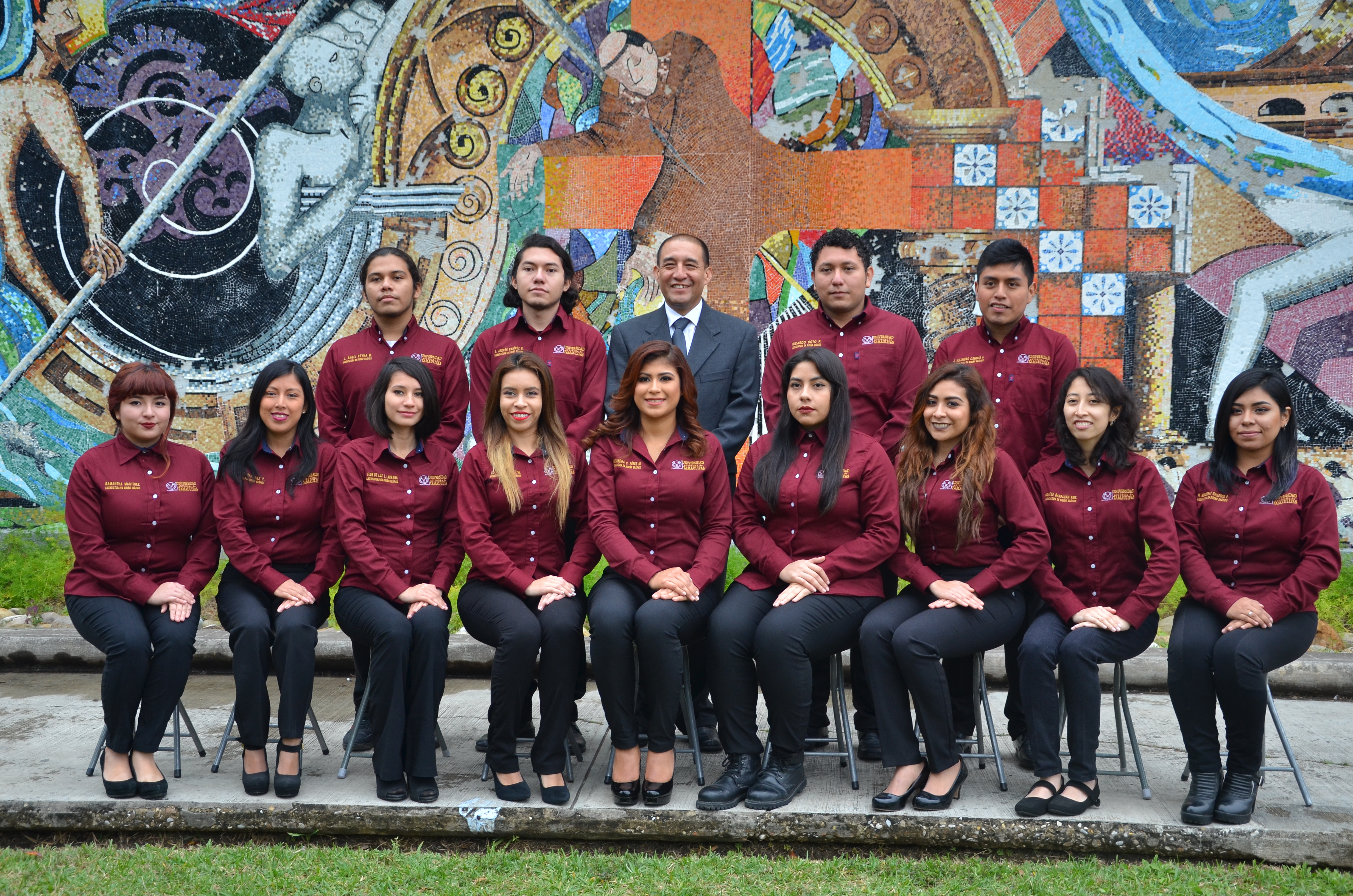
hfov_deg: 43.7
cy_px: 448
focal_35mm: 45
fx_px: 1688
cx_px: 676
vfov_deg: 29.7
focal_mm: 30
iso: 250
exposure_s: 1/160
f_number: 4.2
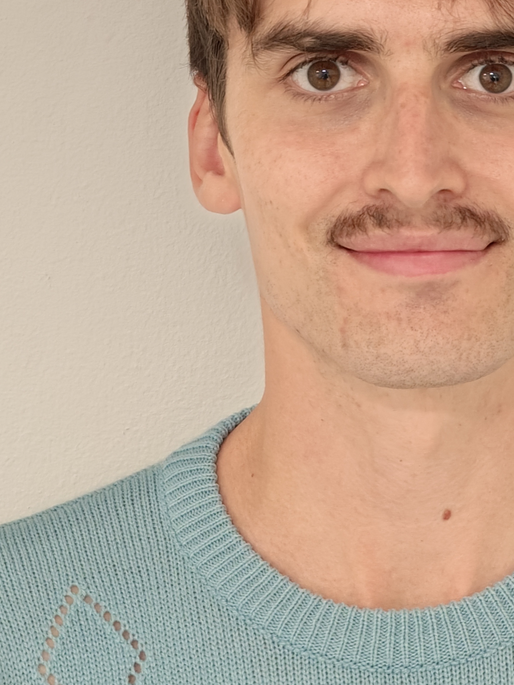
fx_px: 2040
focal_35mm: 103
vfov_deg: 19.0
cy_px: 240
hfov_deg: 14.3
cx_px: 414
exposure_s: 1/50
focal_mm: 7.08
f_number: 2
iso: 640
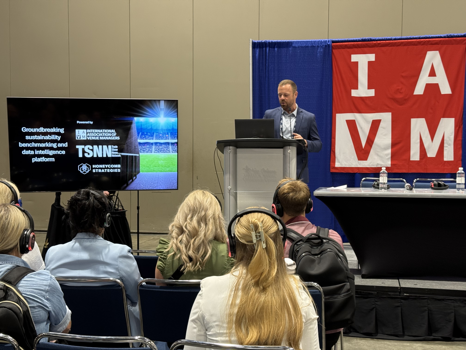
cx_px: 233
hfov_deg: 39.7
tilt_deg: -1.3
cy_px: 175
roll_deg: -1.1
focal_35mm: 48
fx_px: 646
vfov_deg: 30.3
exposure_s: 1/60
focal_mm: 6.76
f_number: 1.78
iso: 125
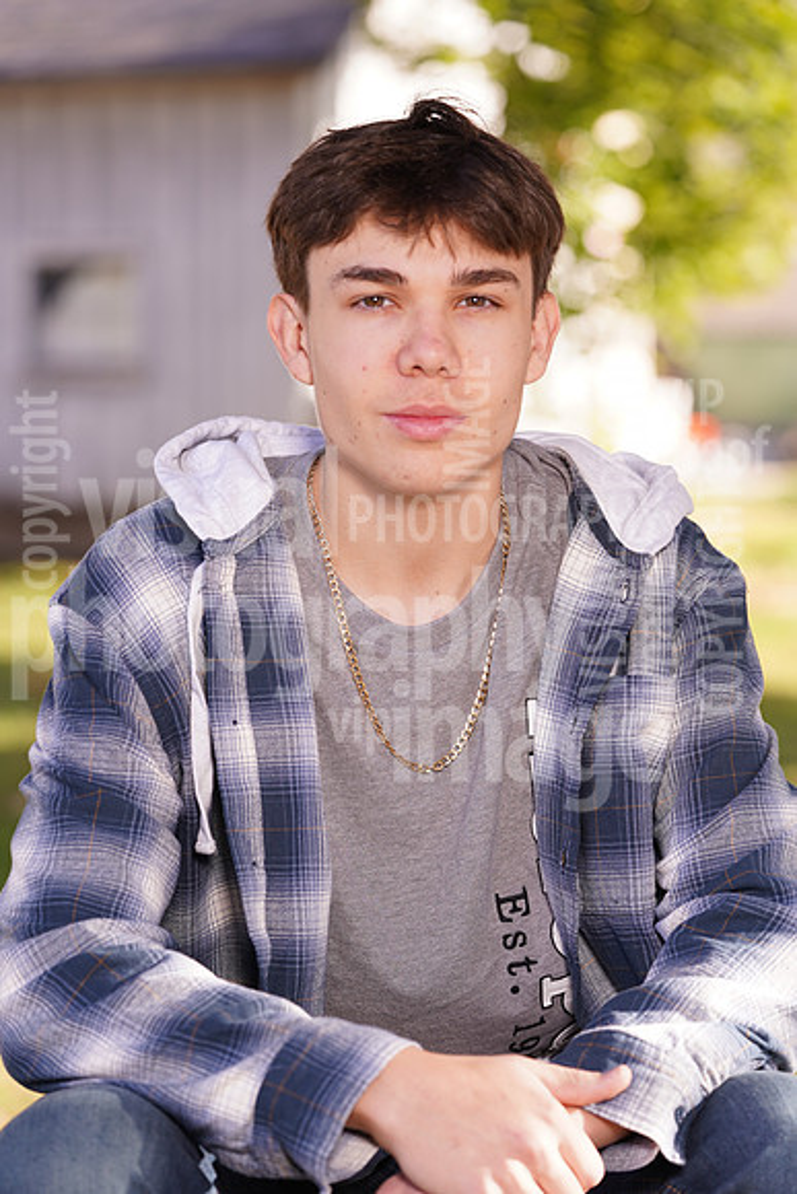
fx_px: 3783
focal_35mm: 114
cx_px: 398
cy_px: 597
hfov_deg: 12.0
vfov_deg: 17.9
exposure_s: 1/125
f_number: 4.5
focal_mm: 114
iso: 100
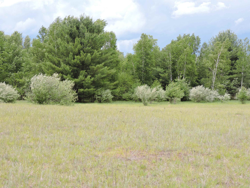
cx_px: 125
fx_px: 506
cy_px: 94
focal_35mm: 70
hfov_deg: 27.8
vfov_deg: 21.0
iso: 100
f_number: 3.9
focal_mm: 12.5
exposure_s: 1/250
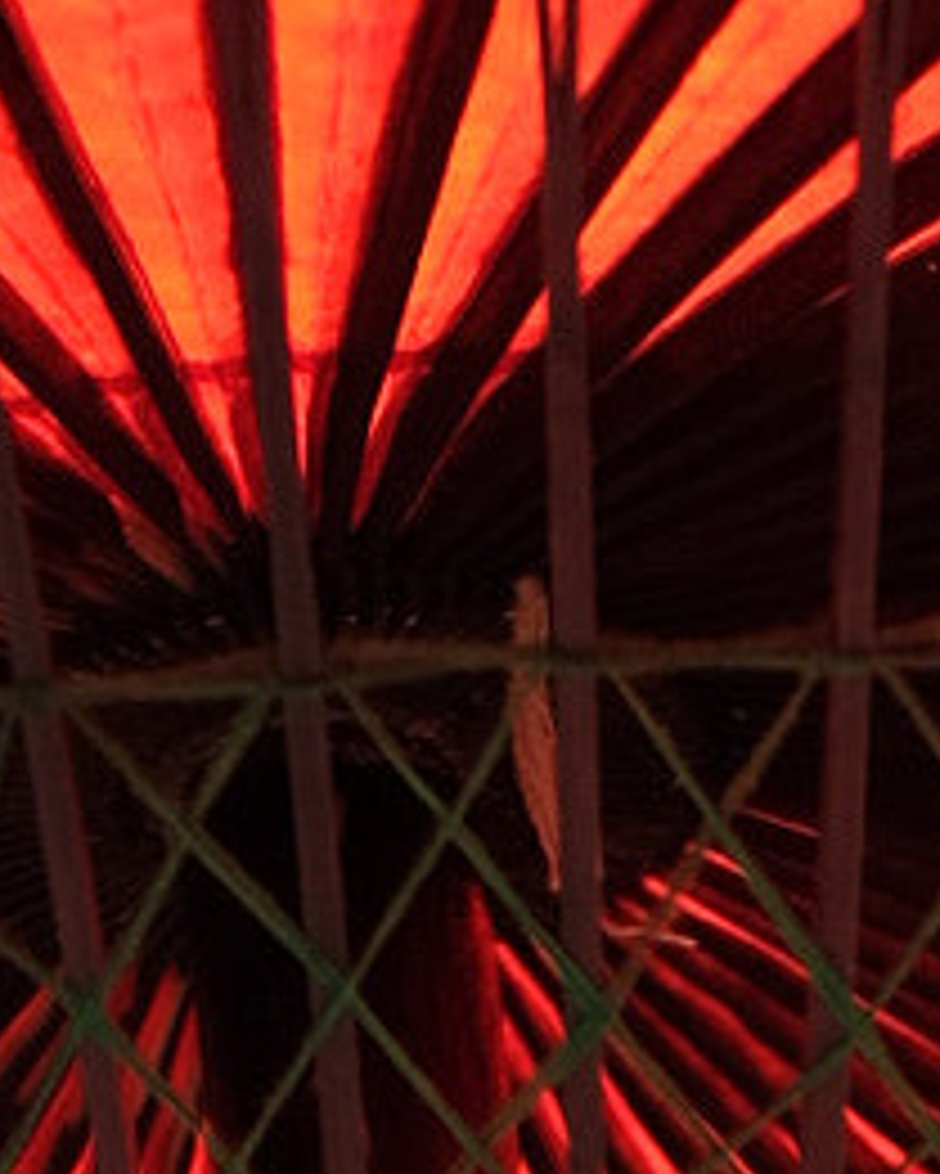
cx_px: 1388
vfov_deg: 6.0
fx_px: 10600
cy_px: 3113
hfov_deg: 5.0
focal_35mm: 305
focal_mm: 35
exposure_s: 1/340
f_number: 4
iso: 200
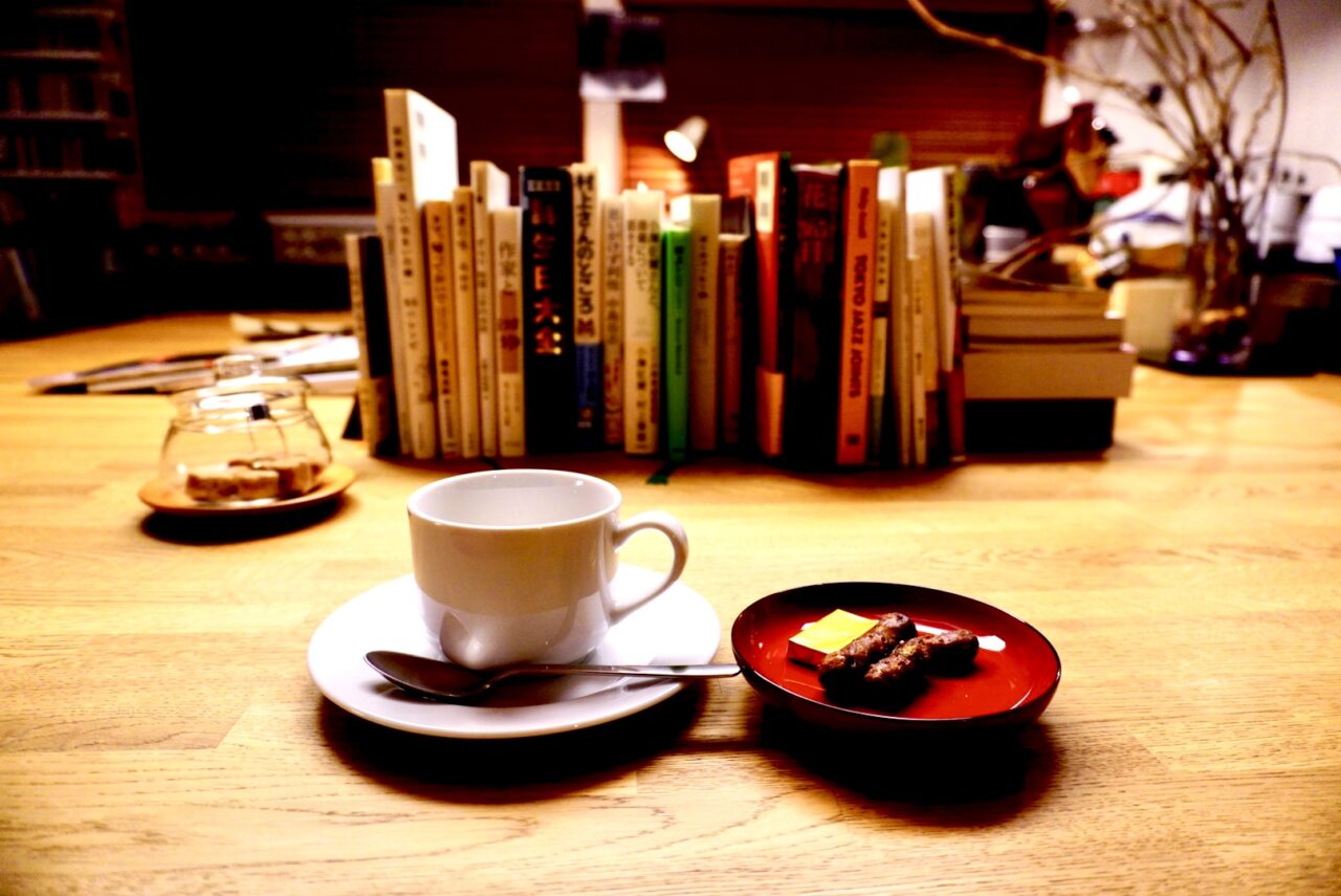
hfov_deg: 73.7
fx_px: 894
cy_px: 448
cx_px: 670
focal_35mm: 24
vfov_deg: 53.2
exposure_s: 1/25
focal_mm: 16
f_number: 3.5
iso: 800
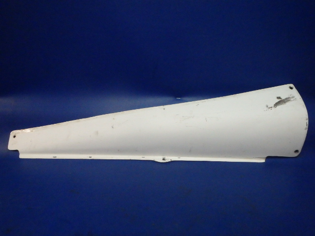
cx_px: 158
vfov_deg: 49.7
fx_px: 255
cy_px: 118
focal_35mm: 28
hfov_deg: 63.4
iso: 1600
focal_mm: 5
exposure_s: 1/500
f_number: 3.9
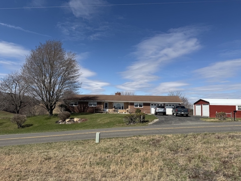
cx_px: 120
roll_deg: -2.1
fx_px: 167
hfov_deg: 71.6
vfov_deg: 56.8
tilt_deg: +5.9
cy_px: 90
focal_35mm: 24
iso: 80
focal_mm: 6.76
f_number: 1.78
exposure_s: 1/6711
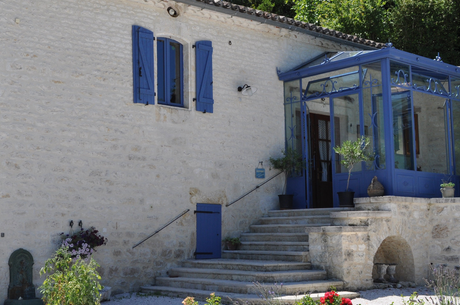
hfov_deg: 38.0
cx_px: 116
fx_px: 651
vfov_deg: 26.4
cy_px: 147
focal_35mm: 51
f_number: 9
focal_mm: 18
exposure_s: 1/320
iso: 200
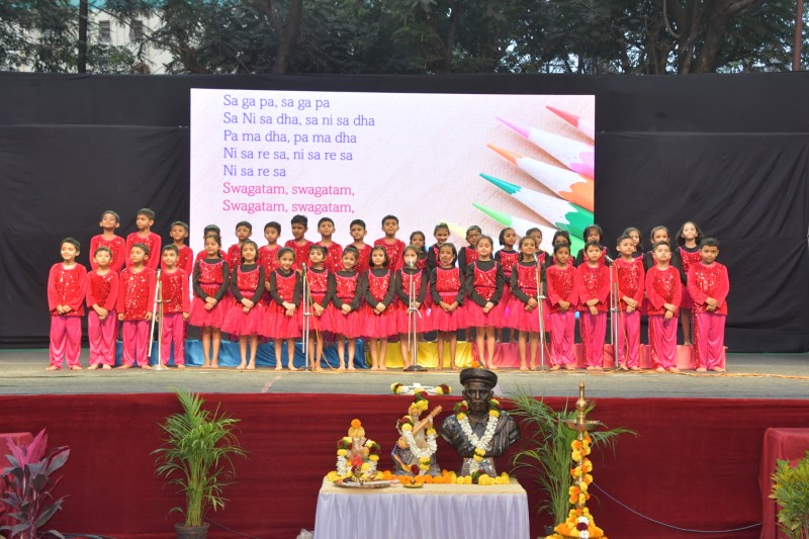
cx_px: 404
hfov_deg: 38.2
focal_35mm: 52
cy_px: 270
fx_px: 1168
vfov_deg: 26.0
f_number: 9
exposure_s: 1/160
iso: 1250
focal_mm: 35
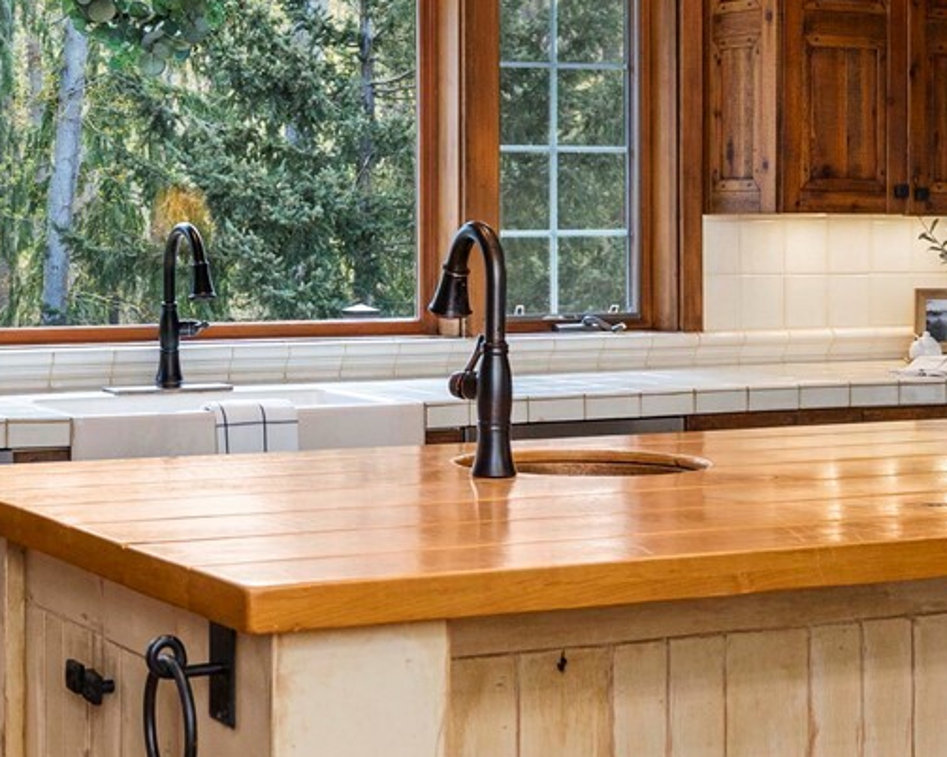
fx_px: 2129
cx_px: 312
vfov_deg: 20.1
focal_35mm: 76
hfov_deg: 24.9
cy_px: 246
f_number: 5.6
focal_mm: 24
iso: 400
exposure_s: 1/60
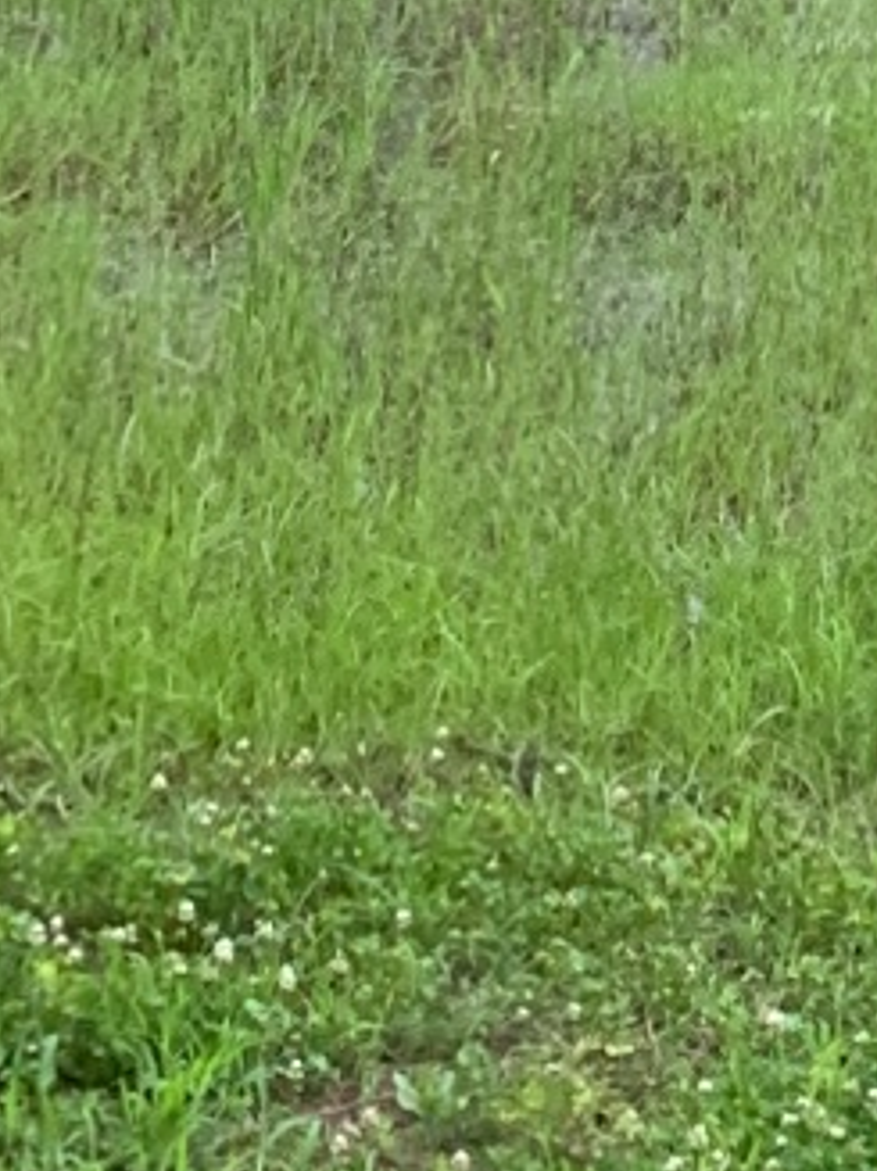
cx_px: 2069
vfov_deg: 11.2
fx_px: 5375
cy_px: -1207
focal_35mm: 159
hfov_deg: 8.5
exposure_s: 1/60
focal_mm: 4.25
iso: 100
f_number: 1.8
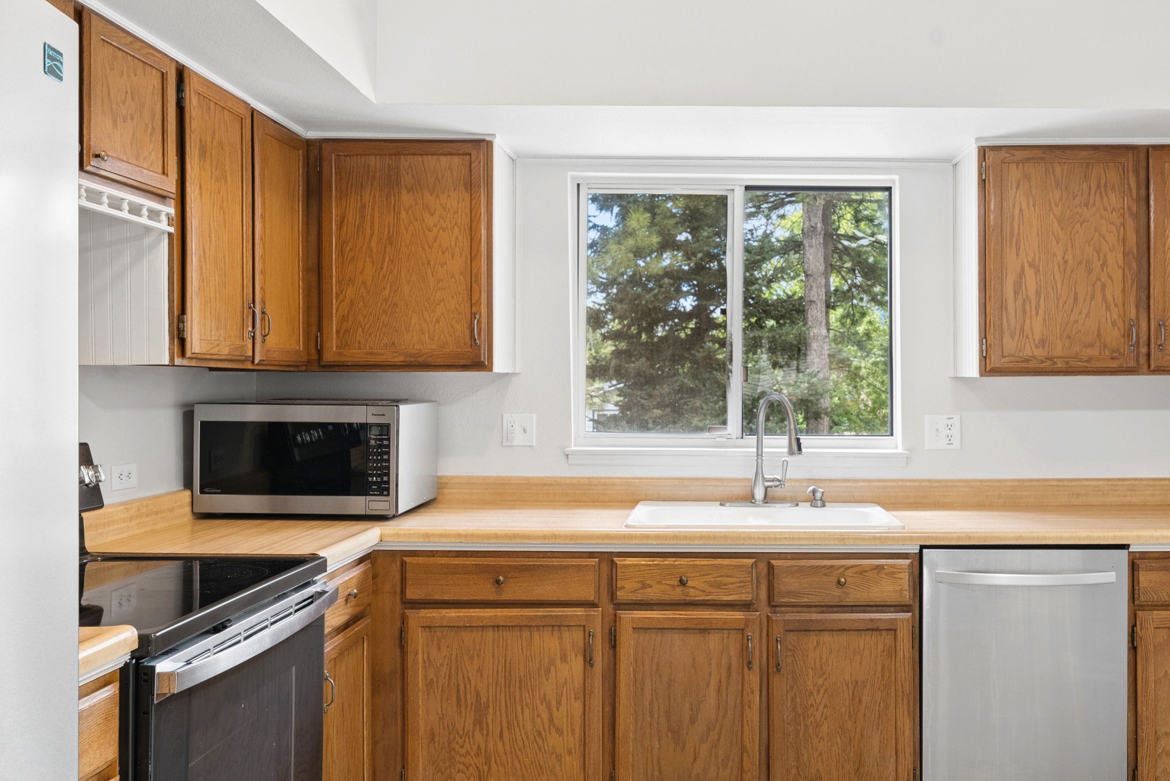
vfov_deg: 43.7
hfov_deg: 61.1
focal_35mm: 30
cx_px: 726
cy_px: 397
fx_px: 975
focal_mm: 23
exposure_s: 1/13
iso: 400
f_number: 9
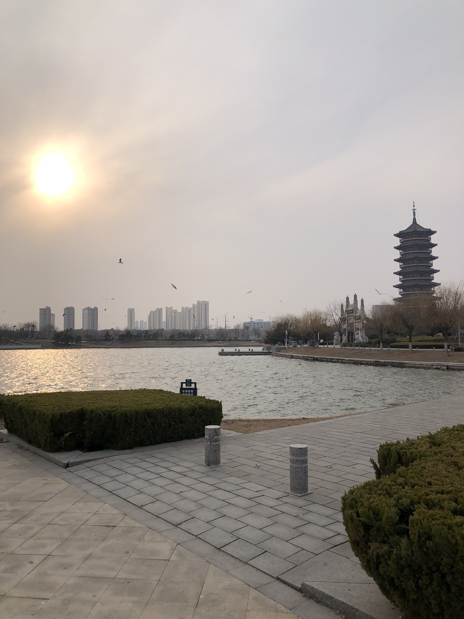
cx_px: 232
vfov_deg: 63.4
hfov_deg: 49.7
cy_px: 310
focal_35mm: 28
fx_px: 500
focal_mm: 3.99
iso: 20
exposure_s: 1/1779
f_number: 1.8
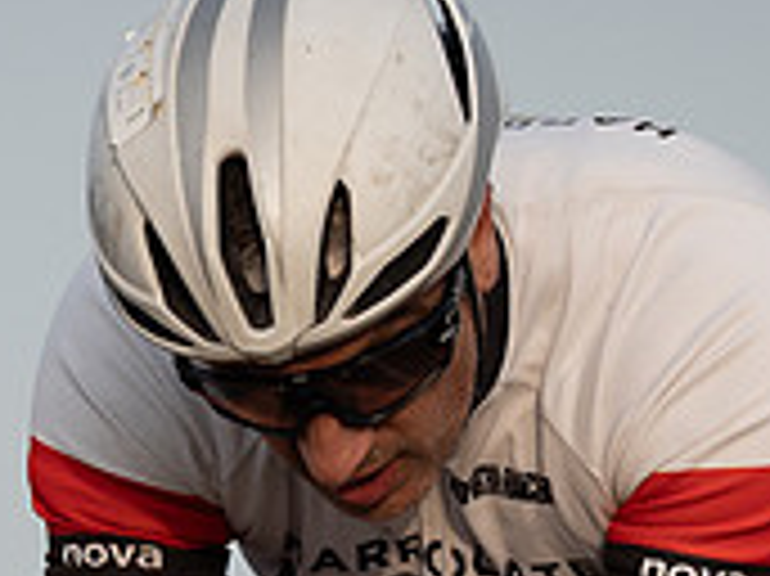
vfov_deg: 2.0
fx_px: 16427
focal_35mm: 739
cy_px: 679
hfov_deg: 2.7
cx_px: 546
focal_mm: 118
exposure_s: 1/1000
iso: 125
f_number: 3.5
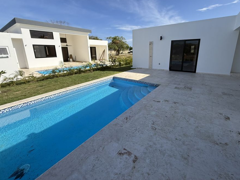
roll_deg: +0.5
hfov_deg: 94.4
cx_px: 127
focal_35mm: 16
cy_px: 77
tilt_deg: -12.0
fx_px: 111
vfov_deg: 77.7
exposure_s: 1/2410
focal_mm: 2.22
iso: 50
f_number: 2.2
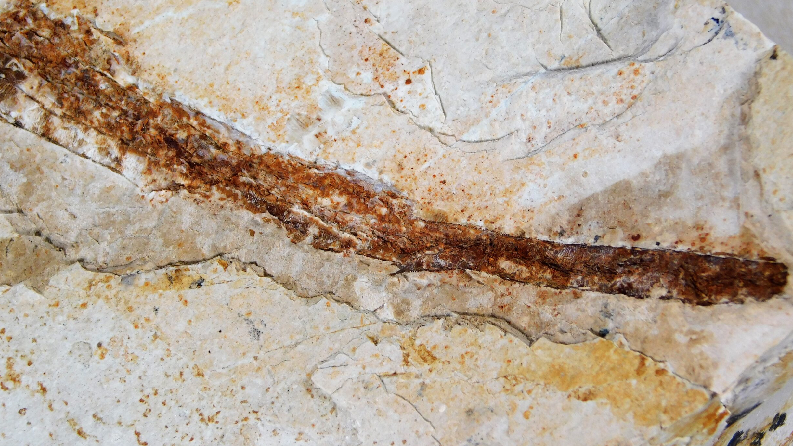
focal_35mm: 336
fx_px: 7066
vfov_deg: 3.6
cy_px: 220
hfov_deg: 6.4
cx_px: 393
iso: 125
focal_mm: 52.2
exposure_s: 1/125
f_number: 5.7
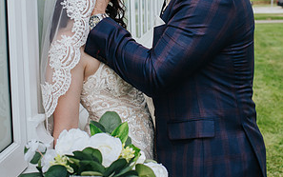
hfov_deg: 37.5
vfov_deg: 23.5
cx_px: 142
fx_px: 417
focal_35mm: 54
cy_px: 25
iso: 220
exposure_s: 1/1250
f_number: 3.5
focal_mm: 35
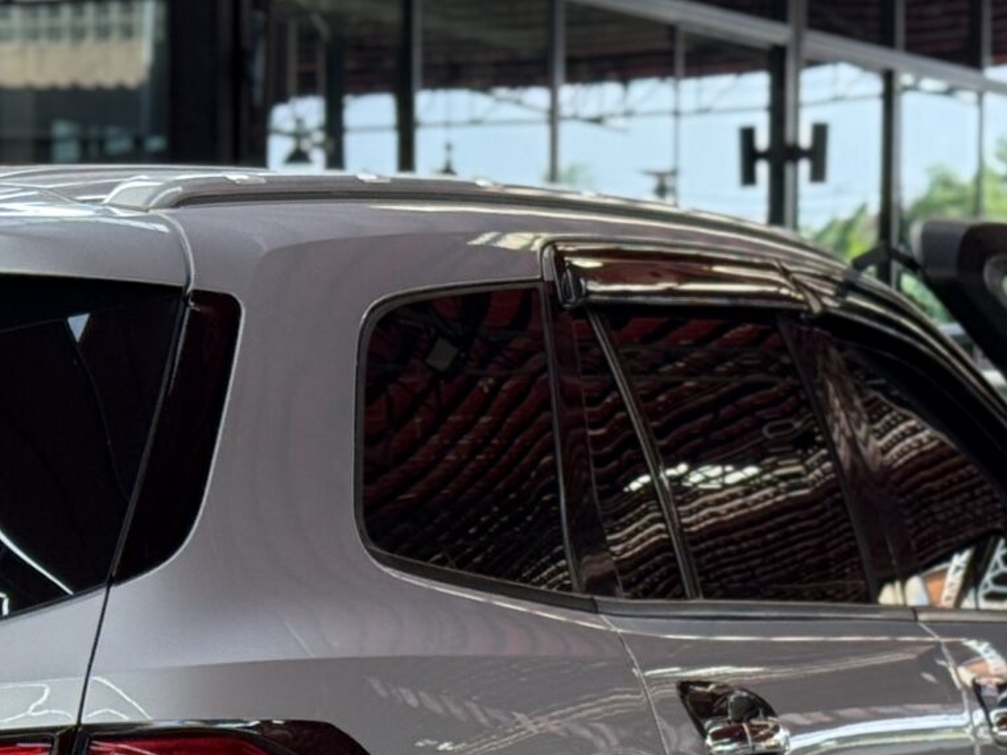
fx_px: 4683
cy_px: 895
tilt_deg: -5.0
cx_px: 74
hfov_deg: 12.2
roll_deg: +0.2
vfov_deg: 9.1
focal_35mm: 161
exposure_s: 1/245
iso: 64
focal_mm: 6.76
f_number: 1.78
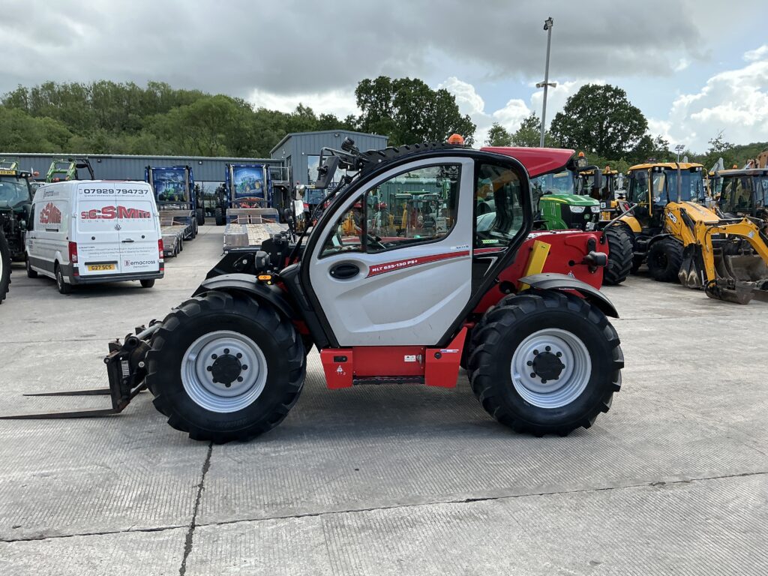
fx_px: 621
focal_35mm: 28
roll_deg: -0.4
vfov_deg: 49.7
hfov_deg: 63.4
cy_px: 288
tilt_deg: -5.1
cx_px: 384
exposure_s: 1/562
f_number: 1.8
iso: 25
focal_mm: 3
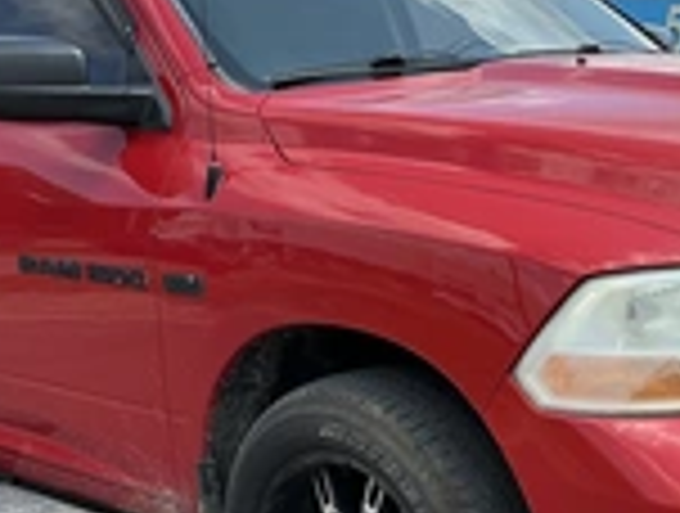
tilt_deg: -6.3
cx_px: 396
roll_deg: +2.2
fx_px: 1457
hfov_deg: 26.2
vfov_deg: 19.9
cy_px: 328
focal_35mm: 74
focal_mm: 3
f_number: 1.8
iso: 25
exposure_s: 1/1121
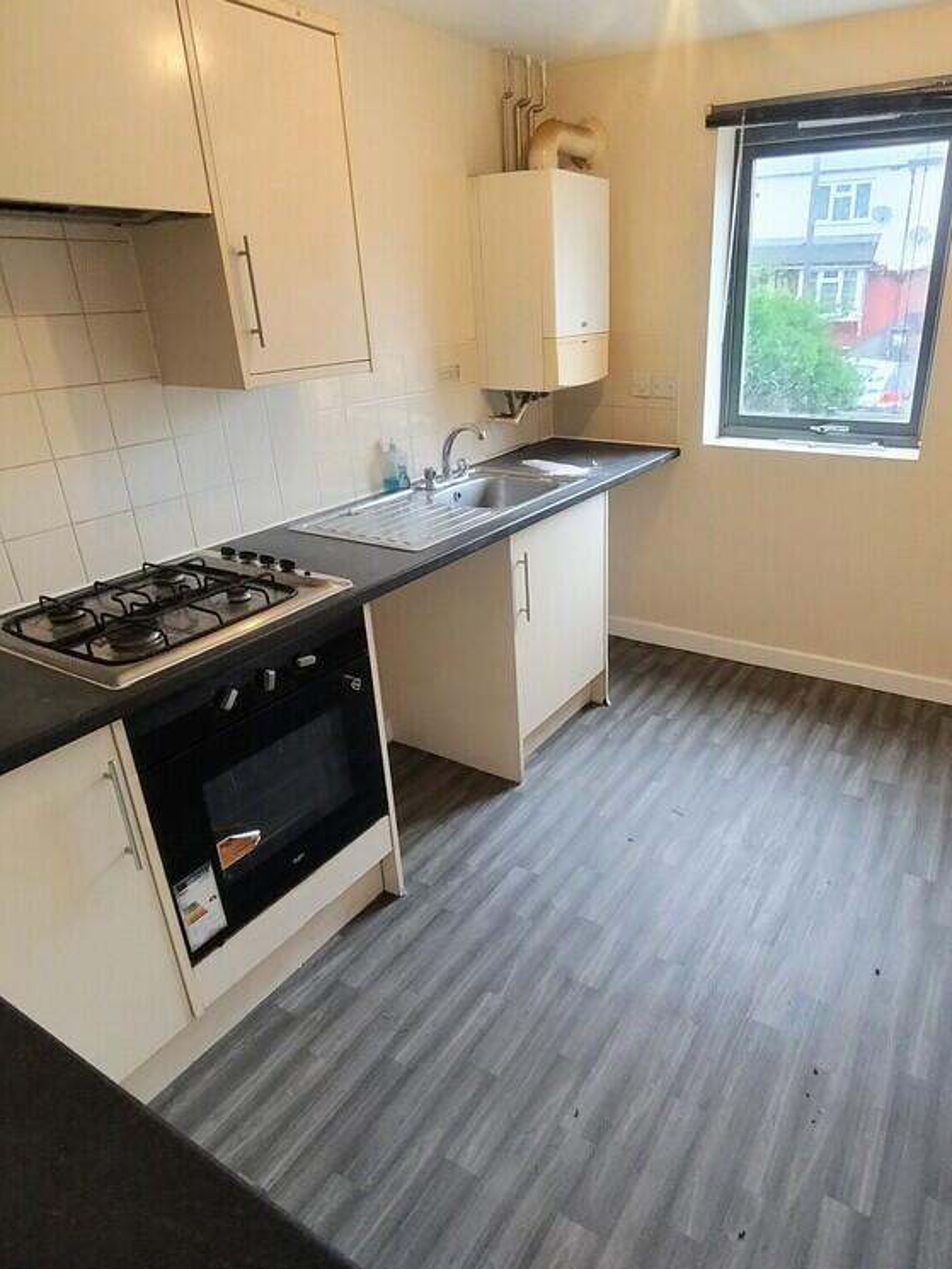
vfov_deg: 76.4
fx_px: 806
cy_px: 627
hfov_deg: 60.6
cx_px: 571
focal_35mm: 22
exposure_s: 1/20
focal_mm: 1.66
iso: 259
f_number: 2.2
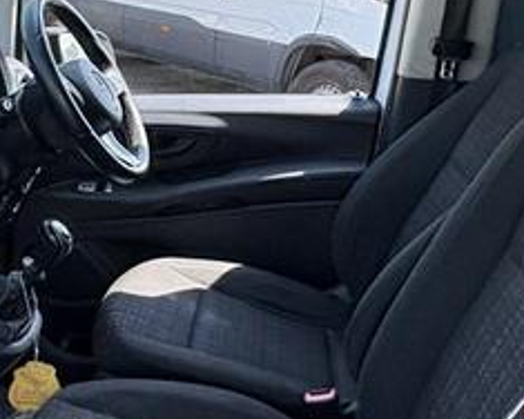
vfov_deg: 29.1
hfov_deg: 34.6
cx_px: 89
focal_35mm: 52
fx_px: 806
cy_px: 167
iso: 64
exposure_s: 1/322
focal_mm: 2.22
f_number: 2.2
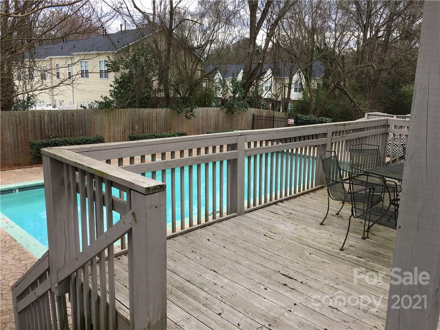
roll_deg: -2.7
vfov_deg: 48.2
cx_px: 220
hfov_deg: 61.7
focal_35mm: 29
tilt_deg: -10.7
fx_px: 369
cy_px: 165
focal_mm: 4.15
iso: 25
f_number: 2.2
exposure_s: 1/460
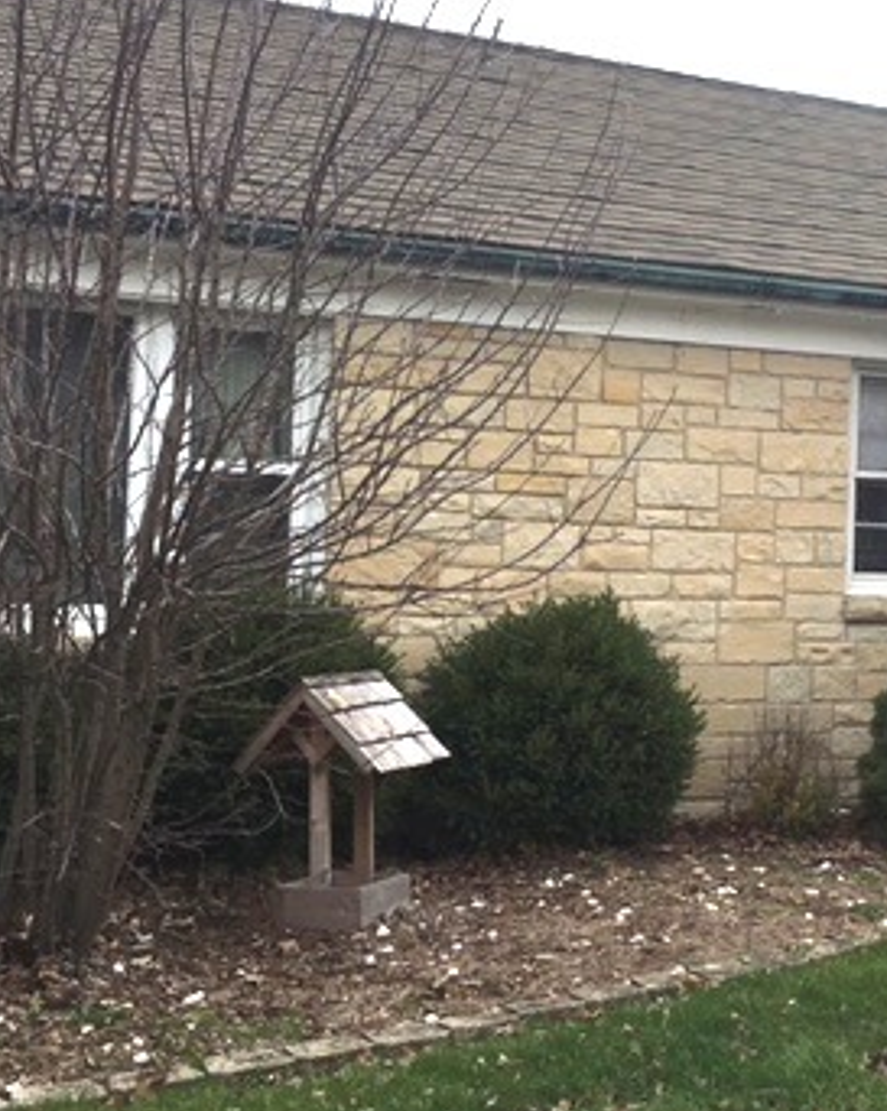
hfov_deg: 27.5
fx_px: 1742
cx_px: 799
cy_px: 530
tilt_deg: +0.1
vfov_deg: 35.4
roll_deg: -2.1
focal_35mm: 53
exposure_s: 1/1538
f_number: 2.2
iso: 25
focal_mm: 4.15
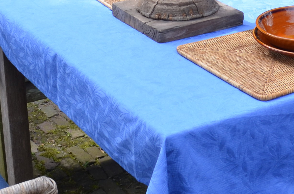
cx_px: 234
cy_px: -54
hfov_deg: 18.6
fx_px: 888
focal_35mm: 109
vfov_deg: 12.2
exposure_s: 1/160
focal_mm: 18
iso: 200
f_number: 6.3
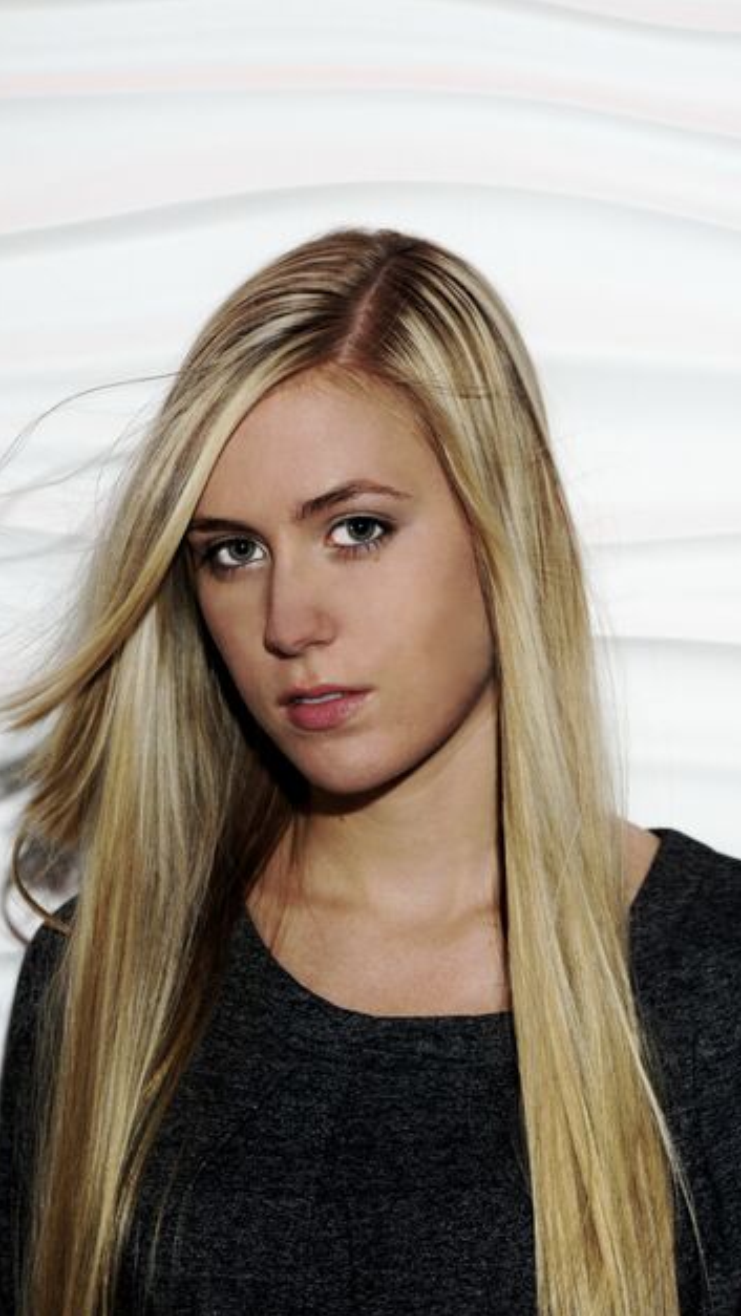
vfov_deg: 15.8
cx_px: 351
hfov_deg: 8.9
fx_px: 4747
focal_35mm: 136
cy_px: 661
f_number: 4.5
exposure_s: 1/250
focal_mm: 86
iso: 200
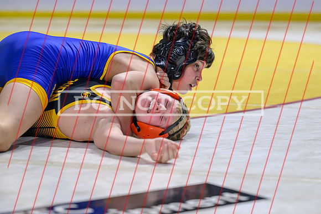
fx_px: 1308
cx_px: 195
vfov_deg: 9.4
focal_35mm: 147
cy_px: 128
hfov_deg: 14.0
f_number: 2.8
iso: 1800
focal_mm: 120
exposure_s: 1/800
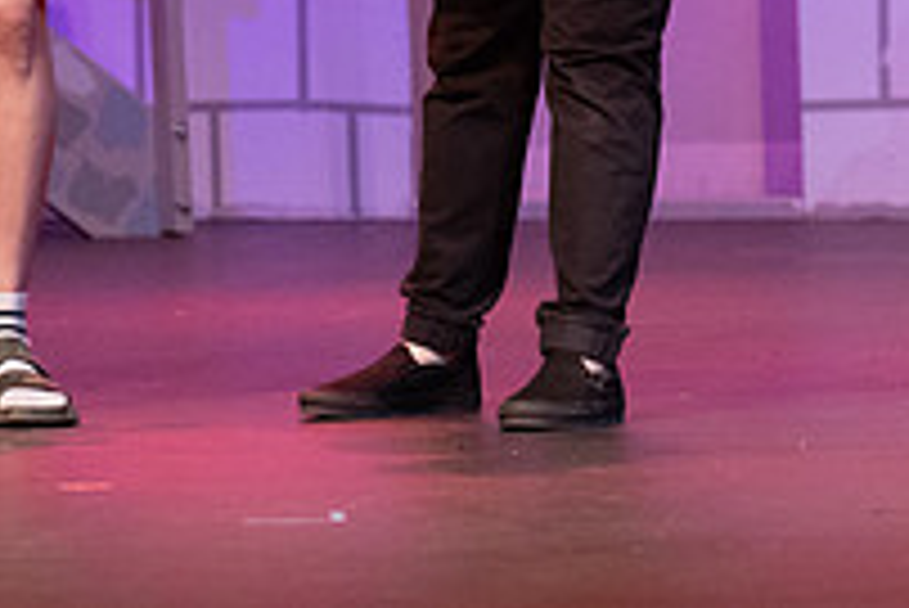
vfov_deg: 4.1
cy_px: -312
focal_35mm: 333
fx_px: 8414
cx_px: -55
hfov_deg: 6.2
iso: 4000
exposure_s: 1/500
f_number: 4
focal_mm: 102
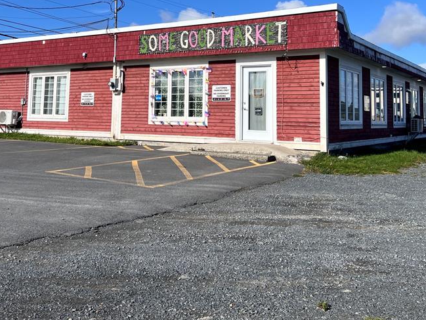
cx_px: 186
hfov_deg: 45.7
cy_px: 72
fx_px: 505
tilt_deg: +4.7
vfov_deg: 34.3
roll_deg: -0.5
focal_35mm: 41
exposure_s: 1/5882
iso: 50
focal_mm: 5.7
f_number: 1.5
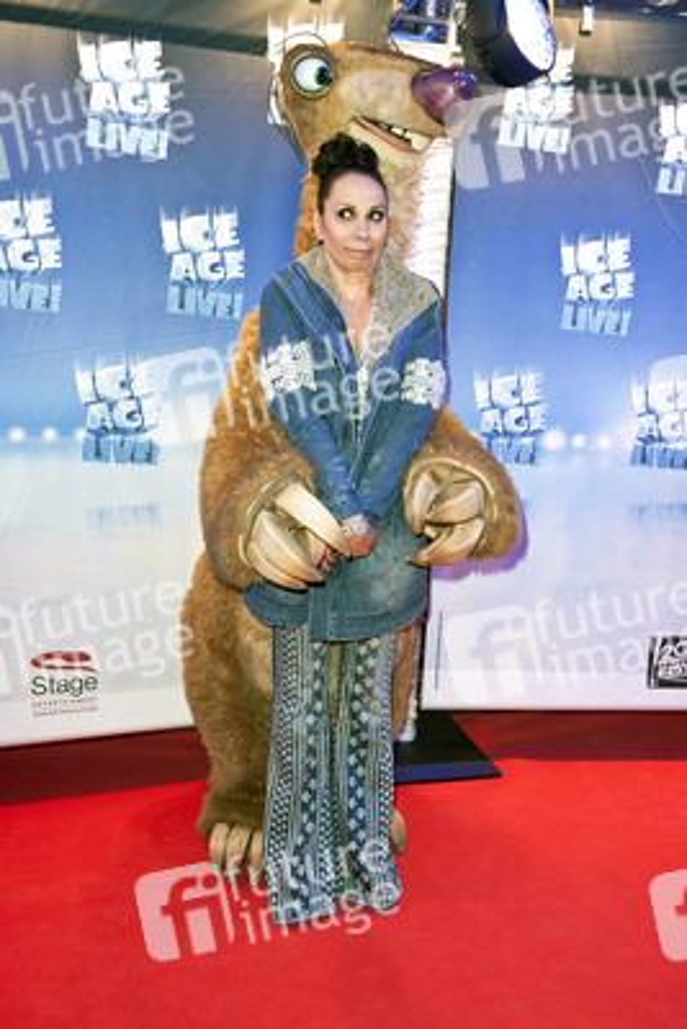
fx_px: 1087
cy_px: 514
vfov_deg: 50.7
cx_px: 344
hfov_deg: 35.1
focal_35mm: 38
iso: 1600
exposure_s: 1/200
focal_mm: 38
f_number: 5.6
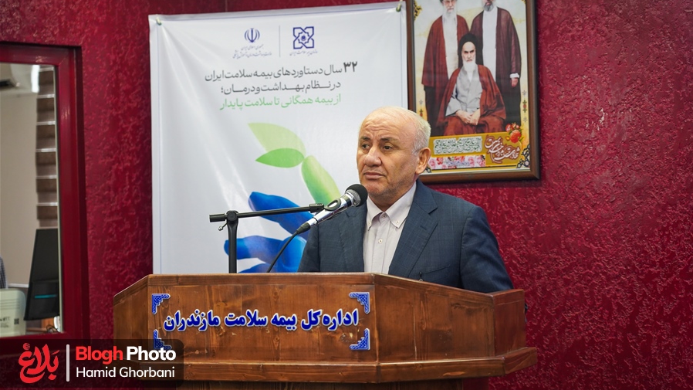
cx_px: 346
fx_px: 1543
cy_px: 210
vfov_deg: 14.4
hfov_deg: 25.3
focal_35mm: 84
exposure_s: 1/160
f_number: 4
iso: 1600
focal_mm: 80
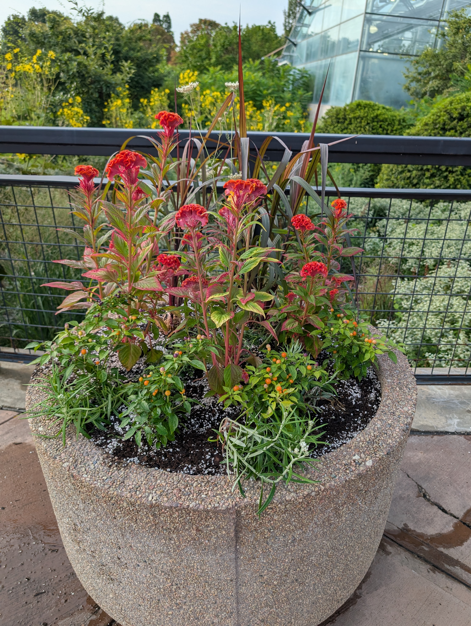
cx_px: 236
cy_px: 313
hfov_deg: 56.9
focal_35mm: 24
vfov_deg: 71.5
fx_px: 434
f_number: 1.68
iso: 20
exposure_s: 1/422
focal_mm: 6.9
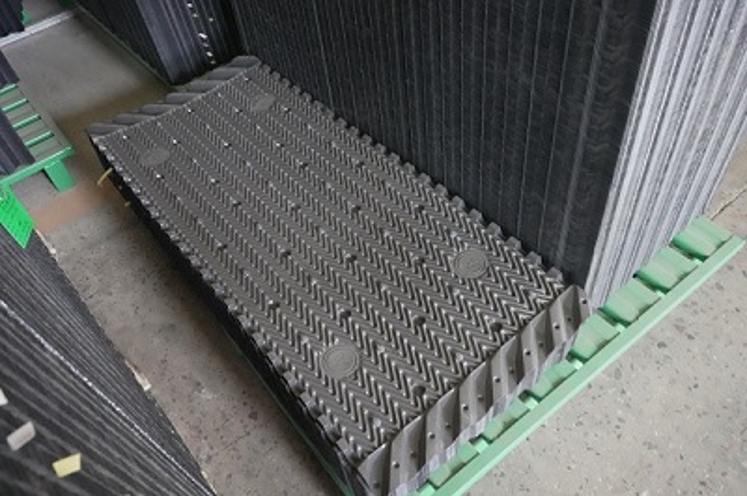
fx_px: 581
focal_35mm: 28
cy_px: 248
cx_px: 374
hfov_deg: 65.5
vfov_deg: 46.3
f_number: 10
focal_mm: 28
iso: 12800
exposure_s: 1/25
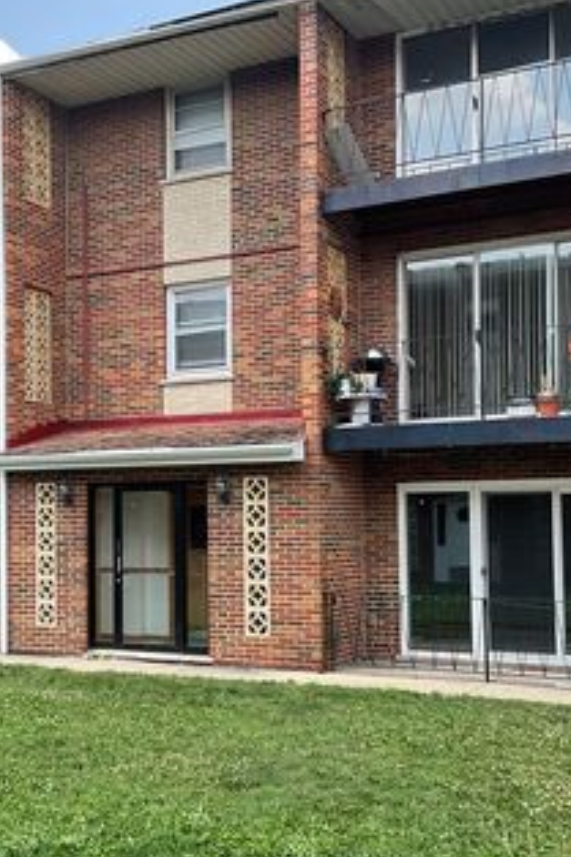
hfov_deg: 27.9
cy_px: 479
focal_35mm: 48
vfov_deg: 41.1
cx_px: 202
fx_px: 1143
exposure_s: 1/406
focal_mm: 3
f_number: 1.8
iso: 16
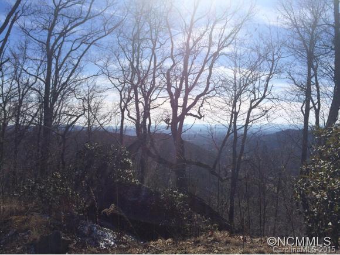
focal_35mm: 29
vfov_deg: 48.3
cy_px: 128
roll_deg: +0.3
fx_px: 285
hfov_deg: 61.6
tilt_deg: -1.6
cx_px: 170
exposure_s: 1/4115
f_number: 2.2
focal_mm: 4.15
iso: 32
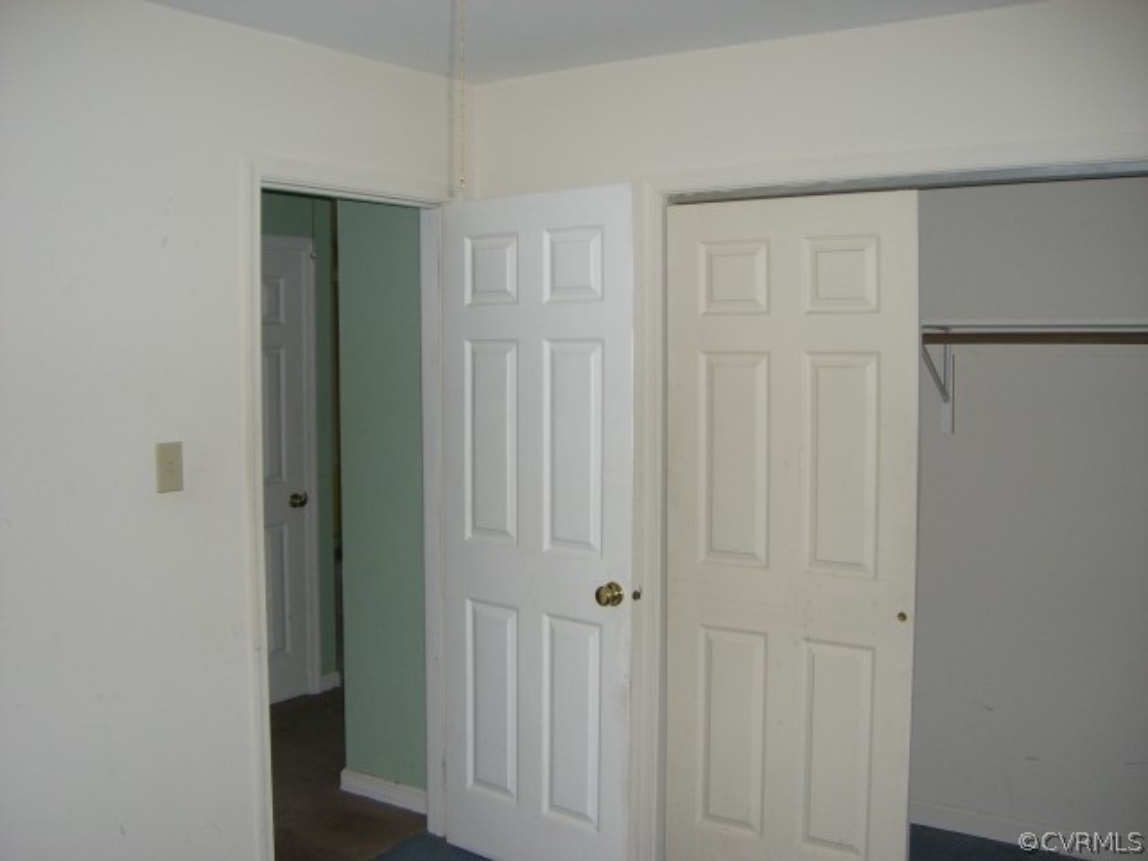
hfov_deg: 49.0
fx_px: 1260
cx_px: 574
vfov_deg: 37.7
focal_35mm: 38
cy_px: 430
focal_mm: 6.2
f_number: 2.7
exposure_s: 1/60
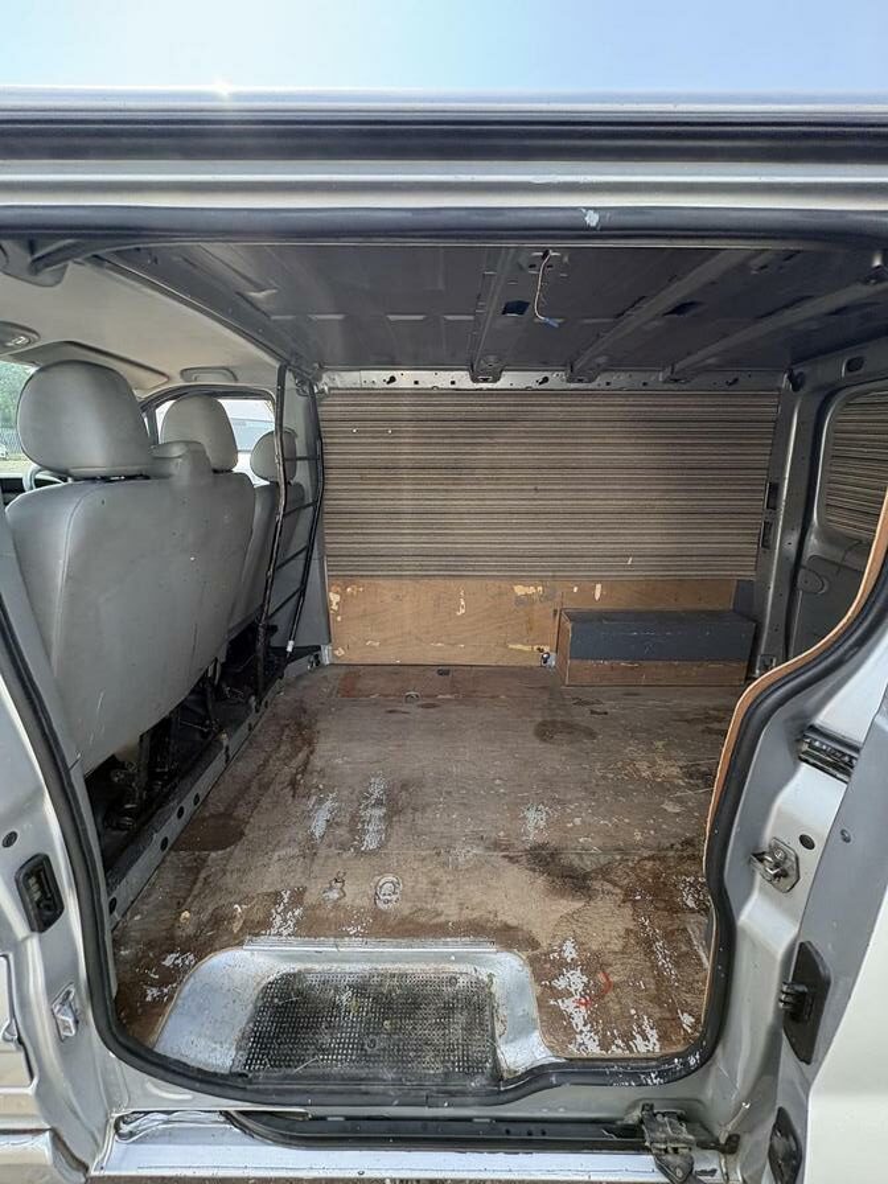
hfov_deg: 85.7
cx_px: 444
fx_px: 479
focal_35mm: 14
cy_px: 592
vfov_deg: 102.1
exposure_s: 1/136
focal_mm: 2.22
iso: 80
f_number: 2.2
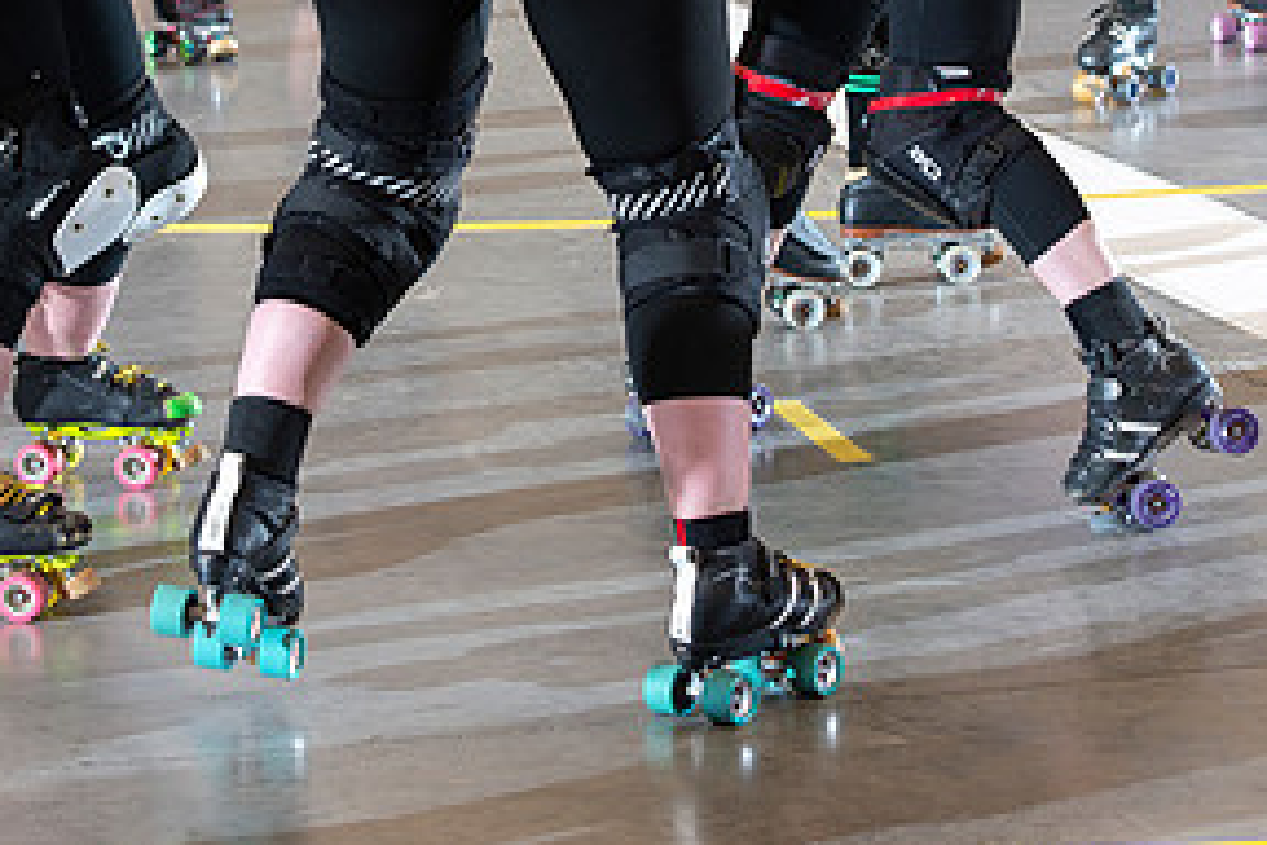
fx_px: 5807
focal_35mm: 165
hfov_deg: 12.4
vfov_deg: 8.3
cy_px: 2
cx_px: 528
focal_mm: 82
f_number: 5.6
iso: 640
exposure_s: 1/160
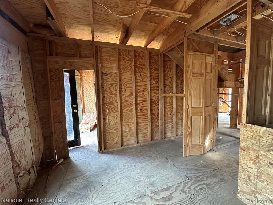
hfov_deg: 102.1
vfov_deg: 85.7
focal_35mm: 14
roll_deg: +1.5
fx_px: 110
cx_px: 136
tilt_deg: -4.1
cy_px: 102
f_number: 2.2
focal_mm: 2.22
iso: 640
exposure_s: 1/60
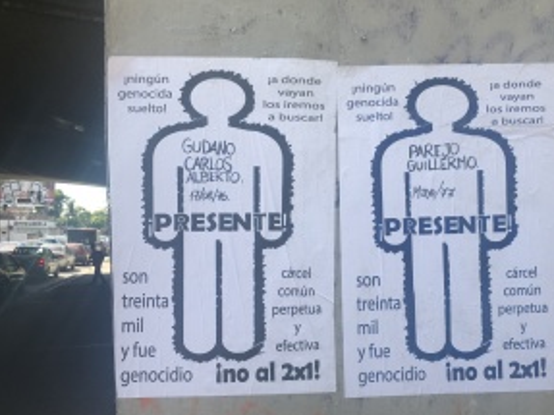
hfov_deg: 50.0
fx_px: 592
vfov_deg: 38.6
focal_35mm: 37
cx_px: 320
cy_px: 230
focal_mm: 4.15
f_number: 2.2
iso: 25
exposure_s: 1/452
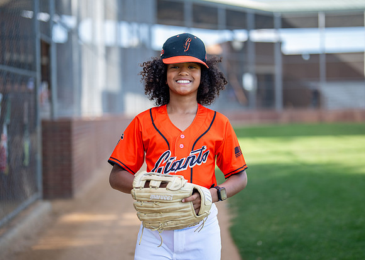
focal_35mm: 56
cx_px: 182
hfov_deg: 34.9
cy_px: 124
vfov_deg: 25.3
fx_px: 581
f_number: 1.2
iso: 125
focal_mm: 50
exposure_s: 1/1600
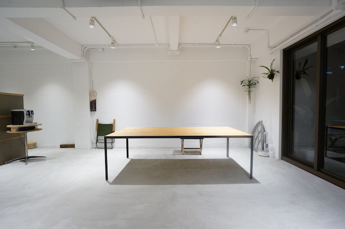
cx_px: 172
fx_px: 172
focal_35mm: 18
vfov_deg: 67.2
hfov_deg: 90.1
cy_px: 114
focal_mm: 12
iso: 800
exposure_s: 1/60
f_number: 4
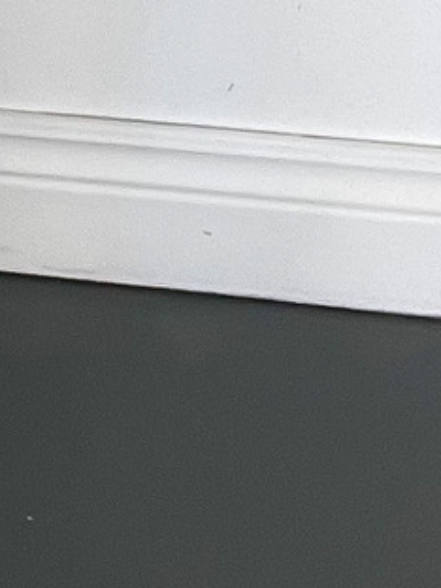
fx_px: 2616
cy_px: -226
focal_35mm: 154
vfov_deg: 12.3
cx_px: -586
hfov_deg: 8.8
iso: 100
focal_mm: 2.71
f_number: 2.2
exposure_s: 1/75
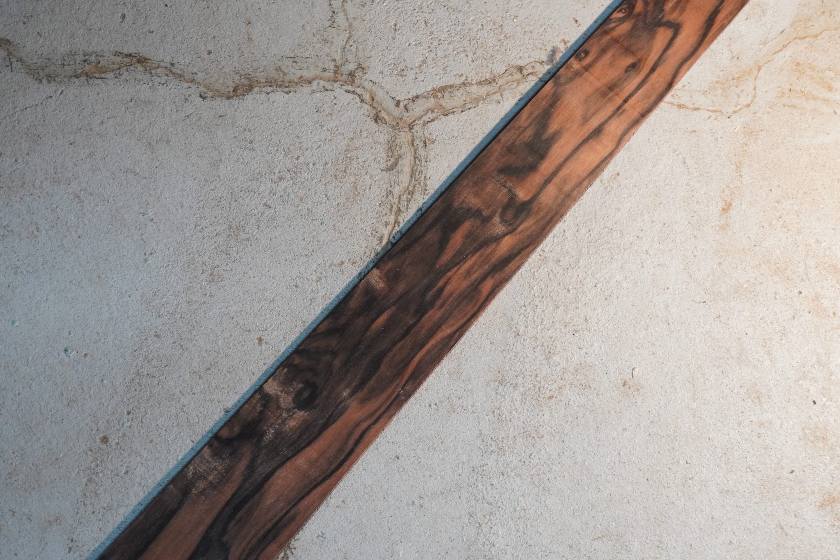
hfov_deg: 27.0
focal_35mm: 75
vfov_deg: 18.2
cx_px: 420
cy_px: 280
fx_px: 1750
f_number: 5.6
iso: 1000
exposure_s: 1/25
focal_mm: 50
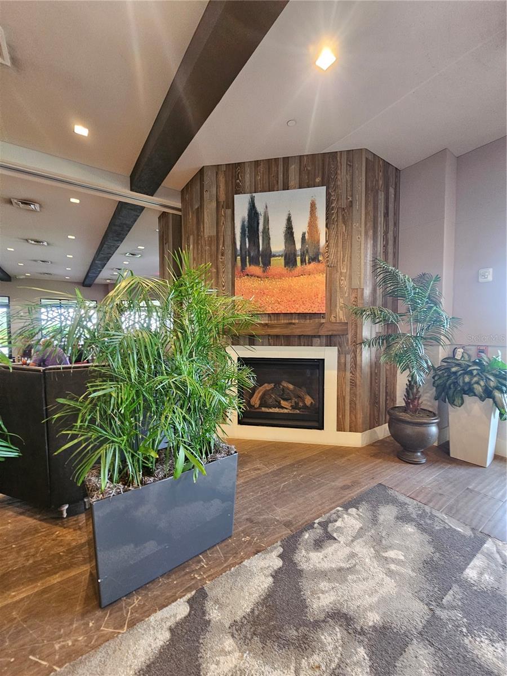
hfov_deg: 89.9
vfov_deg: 106.2
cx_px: 254
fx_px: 254
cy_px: 338
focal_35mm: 13
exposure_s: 1/30
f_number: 2.2
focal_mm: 2.2
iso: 500
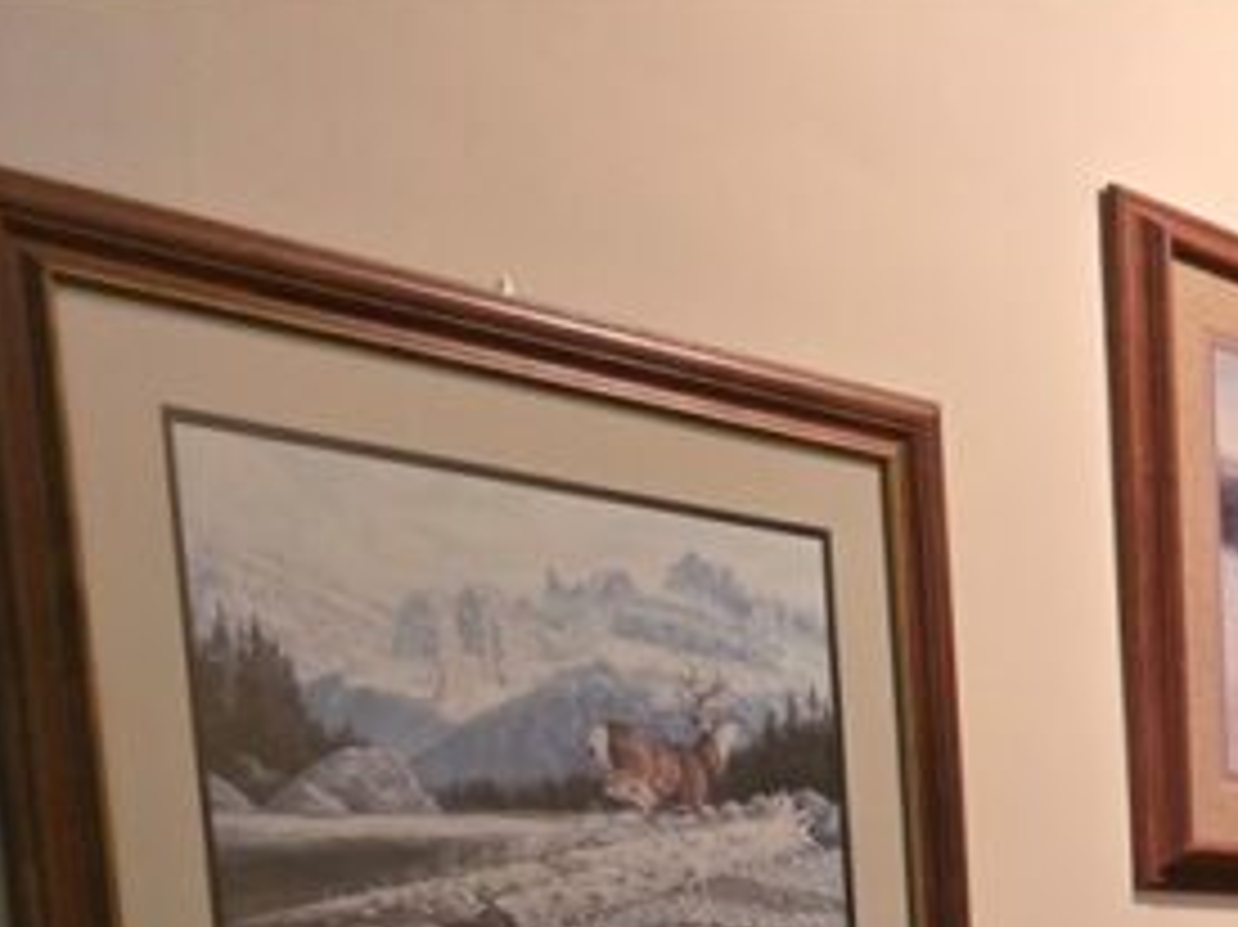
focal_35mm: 67
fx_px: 2395
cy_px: 1328
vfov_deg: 19.5
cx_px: 1760
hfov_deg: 24.0
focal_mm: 6.3
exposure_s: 1/60
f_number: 1.7
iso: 1000
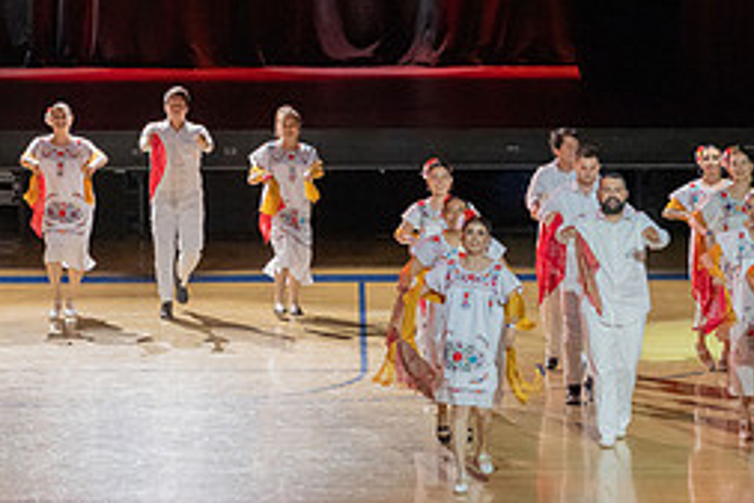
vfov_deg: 6.0
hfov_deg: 9.0
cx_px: 96
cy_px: -22
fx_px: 4778
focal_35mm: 228
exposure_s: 1/800
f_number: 3.5
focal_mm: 98
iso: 4000
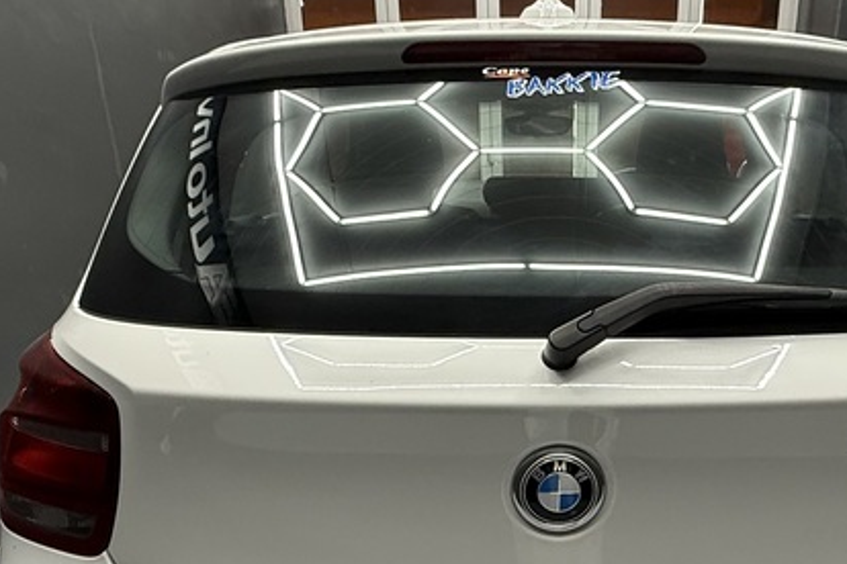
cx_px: 534
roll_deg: +1.4
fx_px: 847
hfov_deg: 52.5
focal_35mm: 36
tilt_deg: -24.3
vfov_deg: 35.1
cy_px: 488
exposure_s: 1/100
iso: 200
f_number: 2.2
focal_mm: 2.22
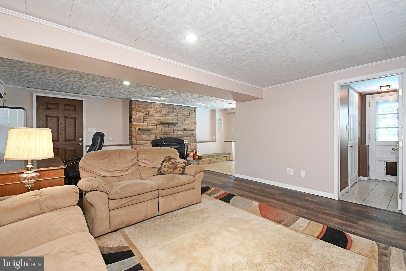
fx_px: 169
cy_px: 136
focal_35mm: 15
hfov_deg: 100.4
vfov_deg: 77.3
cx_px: 203
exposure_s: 1/200
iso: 5000
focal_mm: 10
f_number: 7.1
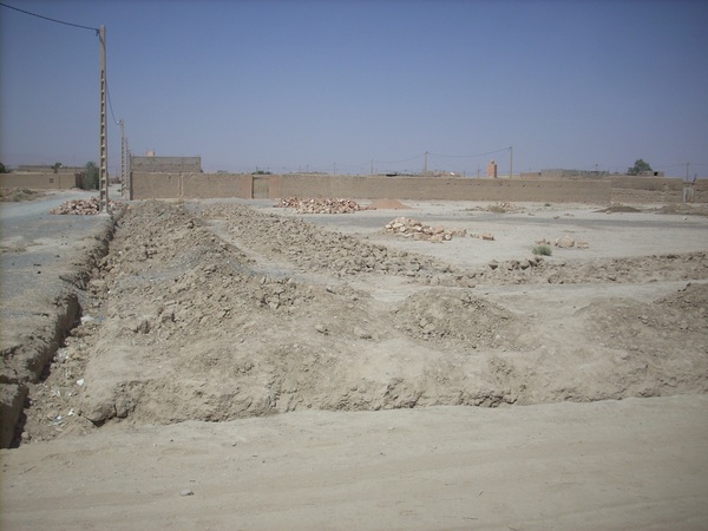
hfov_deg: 50.1
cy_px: 266
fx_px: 757
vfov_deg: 38.7
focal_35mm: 37
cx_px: 354
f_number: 5.6
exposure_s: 1/621
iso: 64
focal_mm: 6.2
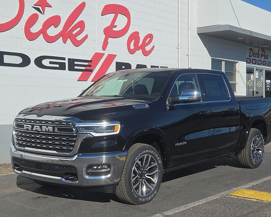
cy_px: 109
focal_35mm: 53
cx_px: 141
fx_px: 425
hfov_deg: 35.3
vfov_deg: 28.6
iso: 78
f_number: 1.8
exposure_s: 1/10000
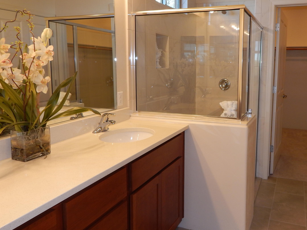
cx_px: 193
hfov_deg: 56.1
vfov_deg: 44.1
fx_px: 284
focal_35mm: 32
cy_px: 99
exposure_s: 1/50
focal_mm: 4
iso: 125
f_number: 3
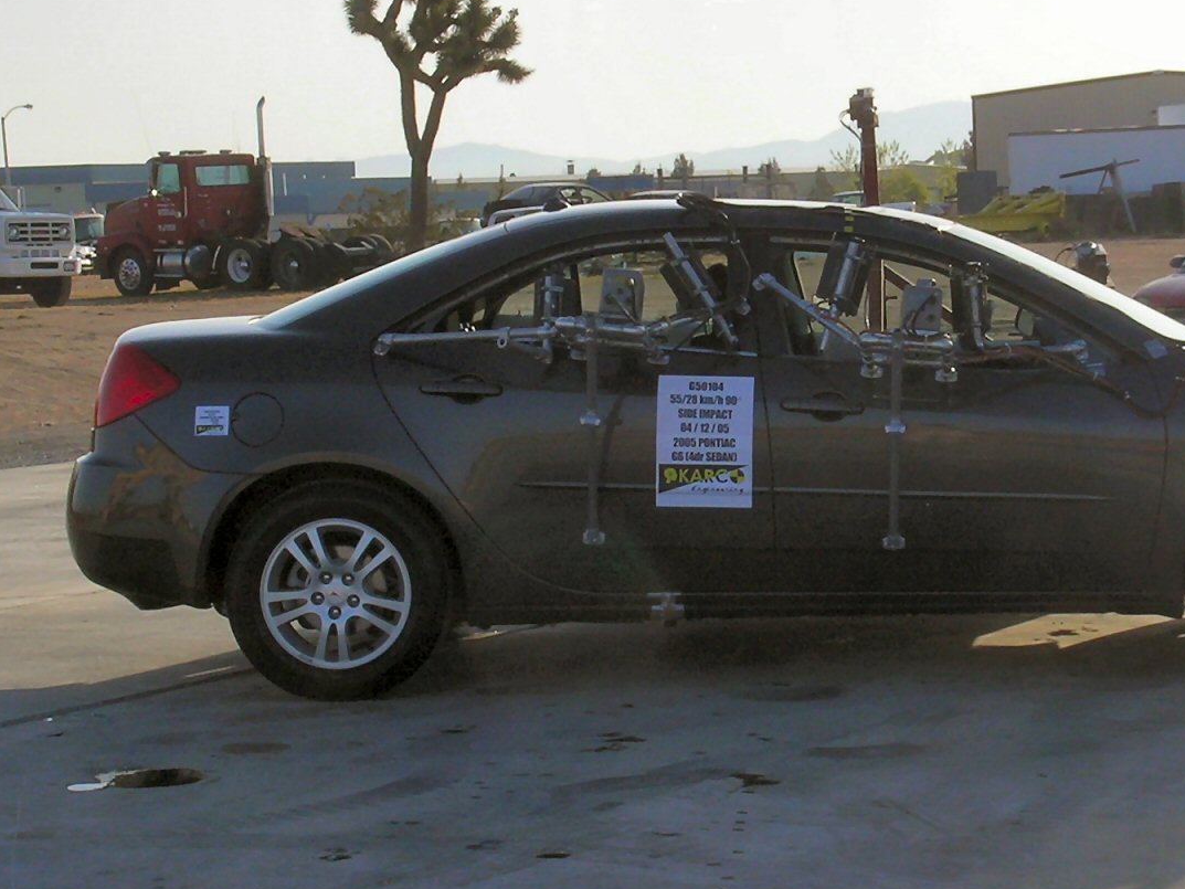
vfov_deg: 18.7
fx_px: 2705
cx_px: 811
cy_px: 416
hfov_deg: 24.6
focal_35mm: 79
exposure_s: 1/223
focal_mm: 11.1
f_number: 7.9
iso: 50
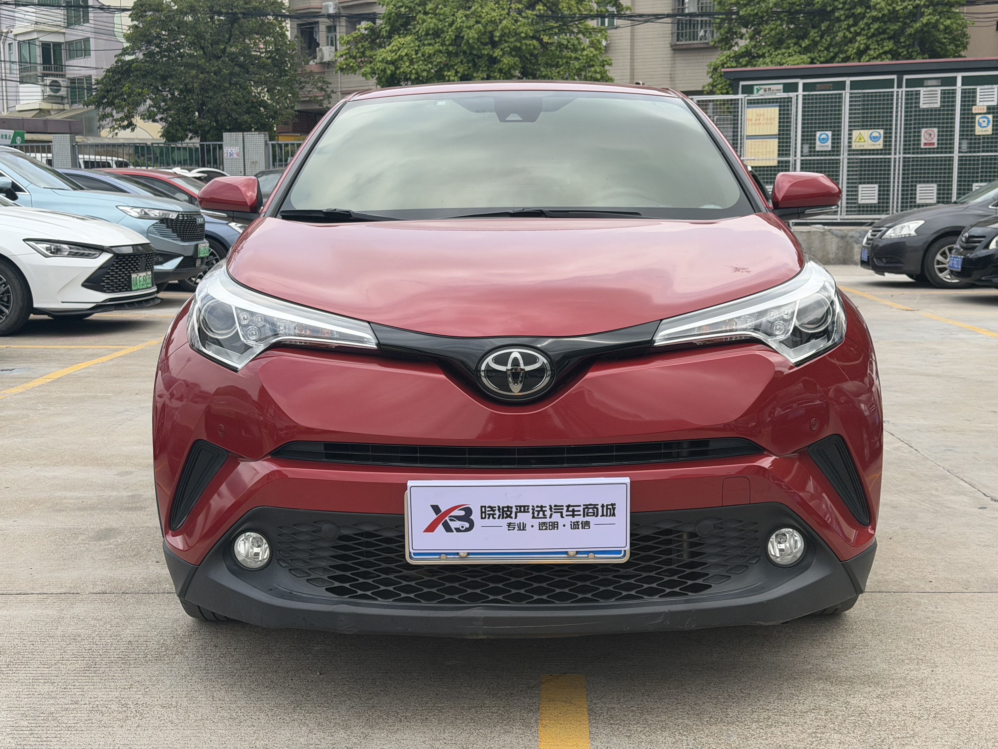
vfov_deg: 30.3
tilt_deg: -8.3
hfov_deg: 39.7
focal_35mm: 48
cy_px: 374
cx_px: 499
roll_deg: +0.2
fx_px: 1384
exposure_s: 1/3534
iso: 80
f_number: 1.78
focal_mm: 6.76
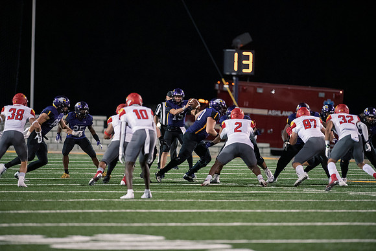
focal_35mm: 300
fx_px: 3134
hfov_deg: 6.9
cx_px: 188
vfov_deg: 4.6
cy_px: 126
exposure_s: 1/800
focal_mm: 300
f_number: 2.8
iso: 6400
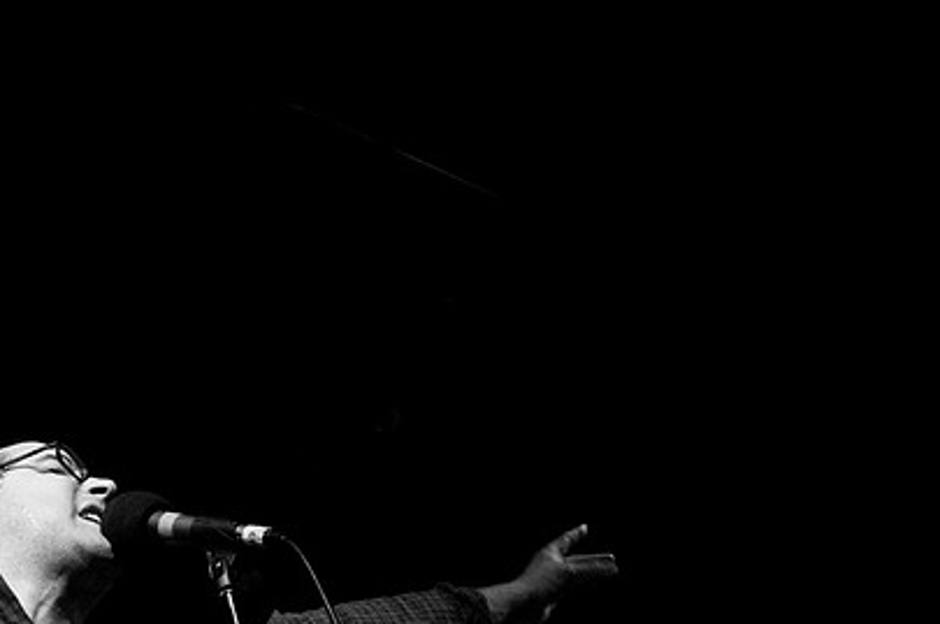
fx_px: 1121
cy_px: 415
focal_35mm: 43
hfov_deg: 44.6
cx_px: 285
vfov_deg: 30.9
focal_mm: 20
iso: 800
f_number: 2.8
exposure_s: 1/80
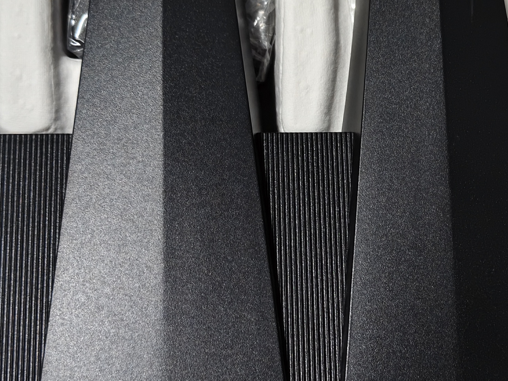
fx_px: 939
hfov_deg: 29.8
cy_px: 227
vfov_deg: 22.9
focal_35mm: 64
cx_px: 374
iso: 530
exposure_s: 1/50
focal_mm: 5.56
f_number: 1.88
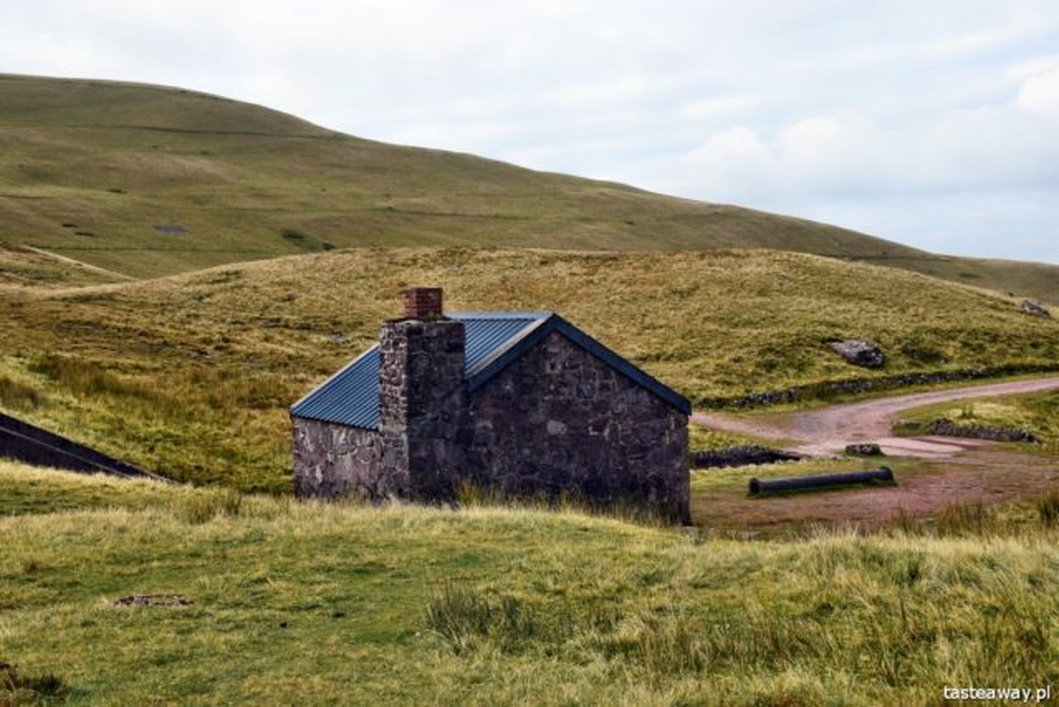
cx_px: 530
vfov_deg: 30.9
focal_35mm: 44
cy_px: 354
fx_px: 1280
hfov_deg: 45.0
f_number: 10
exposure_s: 1/320
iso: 400
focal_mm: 29
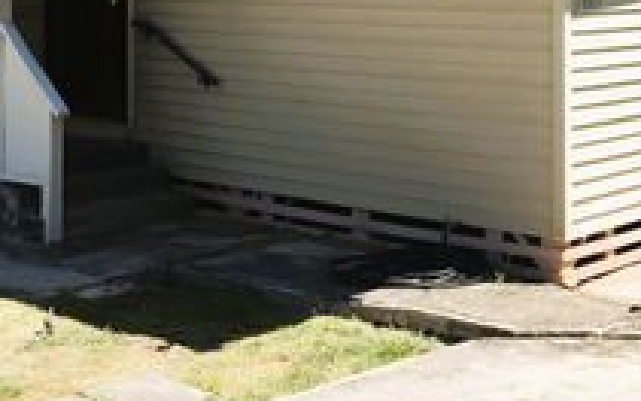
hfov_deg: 28.1
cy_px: -56
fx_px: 1276
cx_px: 419
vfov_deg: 17.2
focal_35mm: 73
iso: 25
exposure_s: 1/1202
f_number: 2.2
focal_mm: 4.15
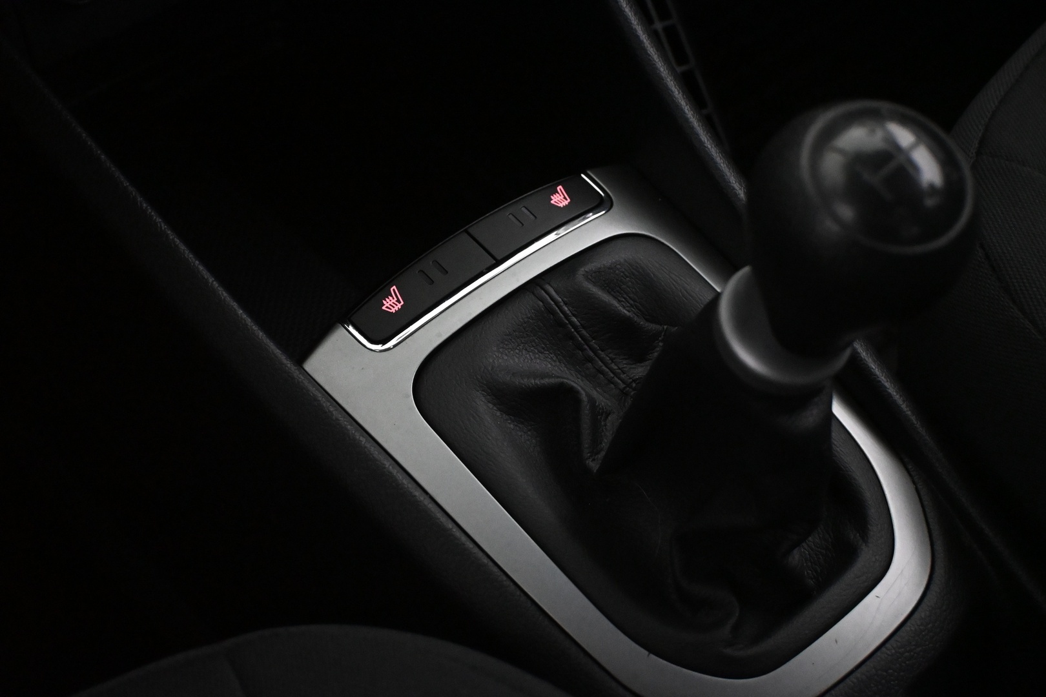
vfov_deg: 24.4
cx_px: 523
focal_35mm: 56
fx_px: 1612
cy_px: 348
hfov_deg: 35.9
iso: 8000
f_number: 5.3
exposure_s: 1/60
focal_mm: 37
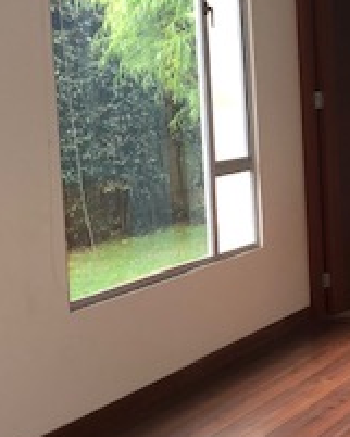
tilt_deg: -6.9
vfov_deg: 21.9
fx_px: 1126
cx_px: 413
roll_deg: +1.1
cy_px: 185
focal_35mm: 87
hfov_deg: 16.9
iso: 25
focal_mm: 3.99
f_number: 1.8
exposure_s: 1/40
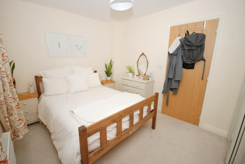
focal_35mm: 15
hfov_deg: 100.3
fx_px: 102
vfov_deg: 77.5
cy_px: 82
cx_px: 122
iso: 250
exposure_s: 1/60
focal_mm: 10
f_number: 4
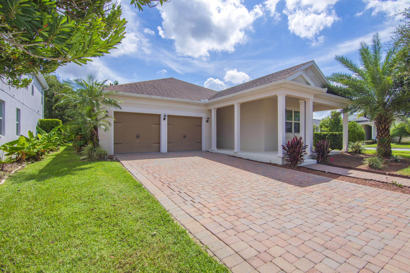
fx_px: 273
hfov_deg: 73.7
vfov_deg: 53.1
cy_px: 136
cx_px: 205
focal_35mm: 24
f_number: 10
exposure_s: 1/250
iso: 100
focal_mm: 16
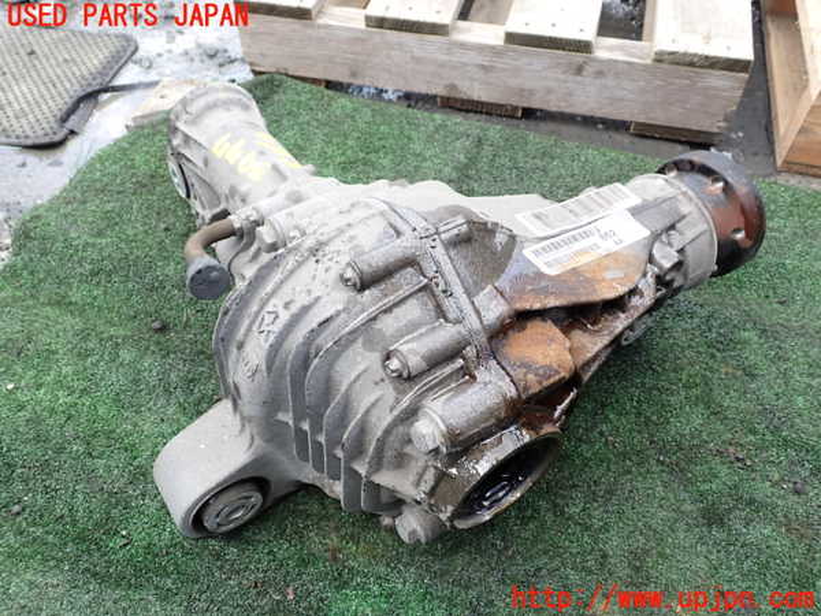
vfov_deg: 46.8
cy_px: 308
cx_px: 410
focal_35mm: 30
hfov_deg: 60.0
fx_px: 712
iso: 100
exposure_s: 1/125
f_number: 3.2
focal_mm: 5.4
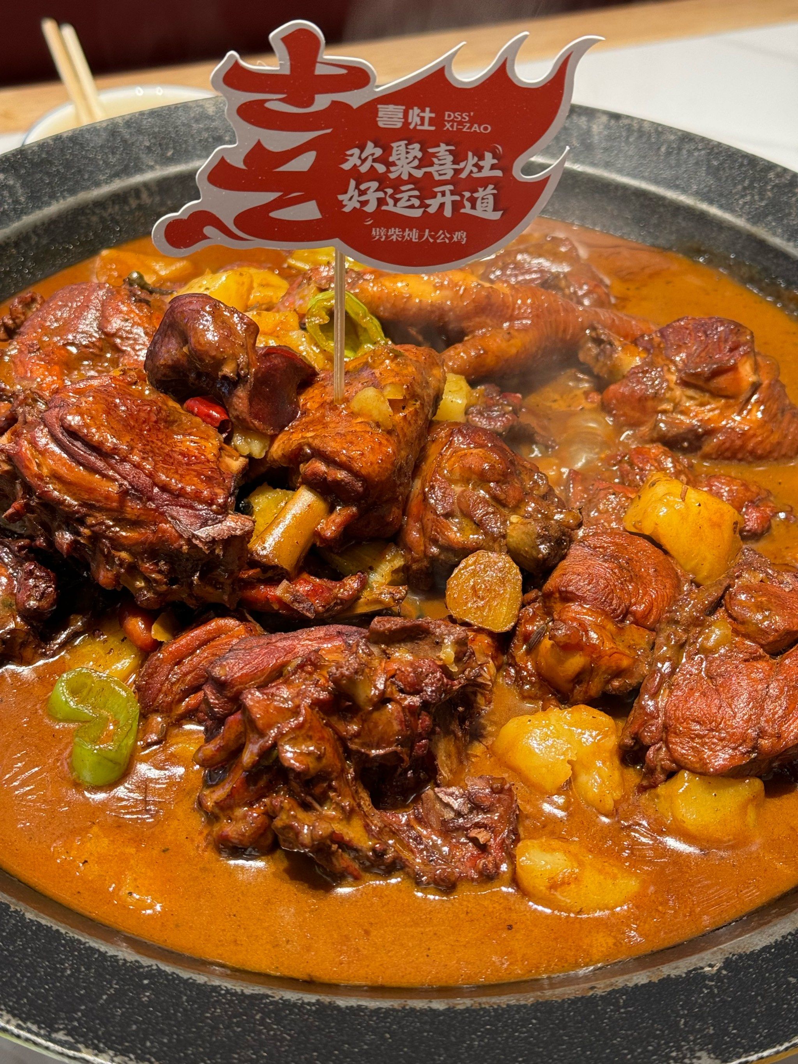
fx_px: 1475
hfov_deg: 30.3
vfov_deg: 39.7
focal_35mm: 48
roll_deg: -2.7
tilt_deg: -43.0
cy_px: 532
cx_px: 399
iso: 100
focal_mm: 6.86
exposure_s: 1/50
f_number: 1.78
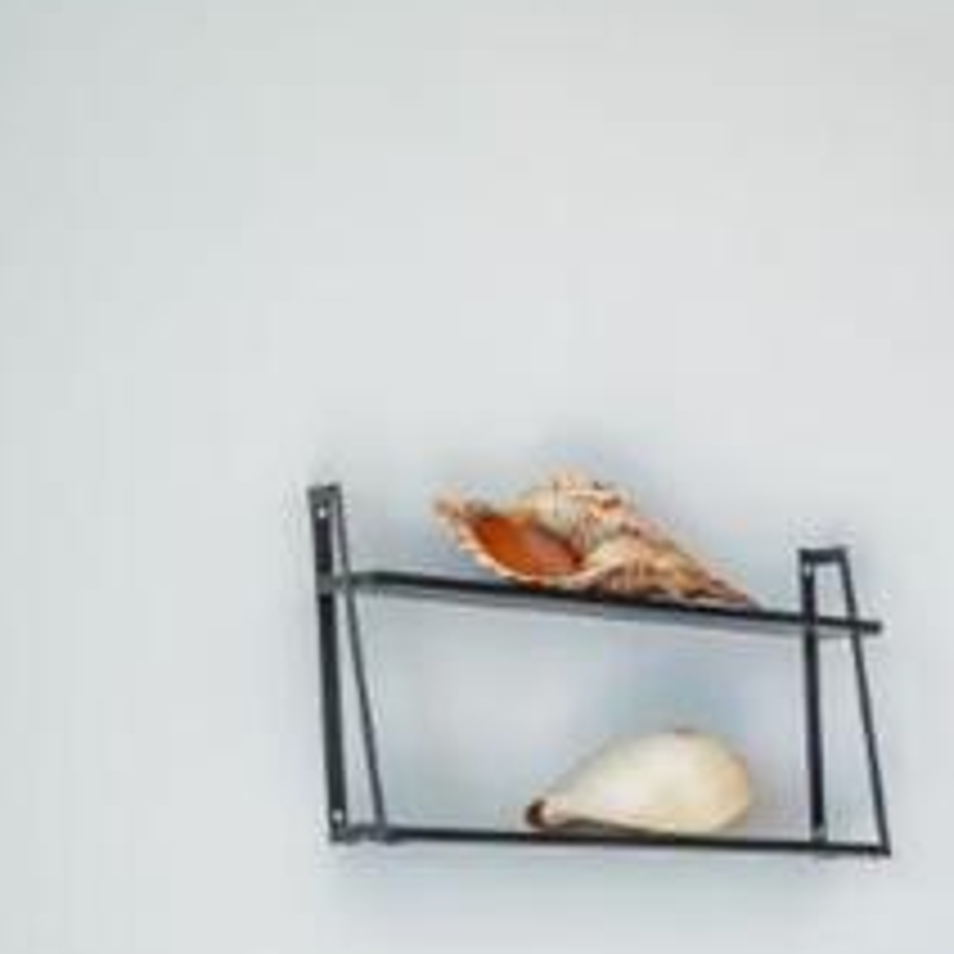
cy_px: 1188
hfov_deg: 15.6
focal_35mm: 82
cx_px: 2043
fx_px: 2557
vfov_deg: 19.7
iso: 800
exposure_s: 1/350
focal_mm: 20
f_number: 5.6
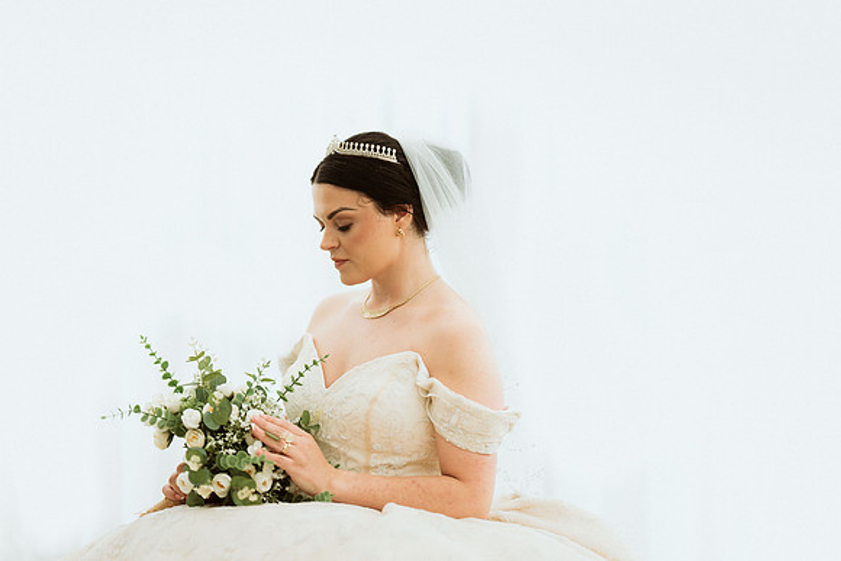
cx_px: 420
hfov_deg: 23.9
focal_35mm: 85
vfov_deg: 16.1
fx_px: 1986
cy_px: 280
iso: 400
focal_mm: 85
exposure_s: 1/2000
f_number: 1.2
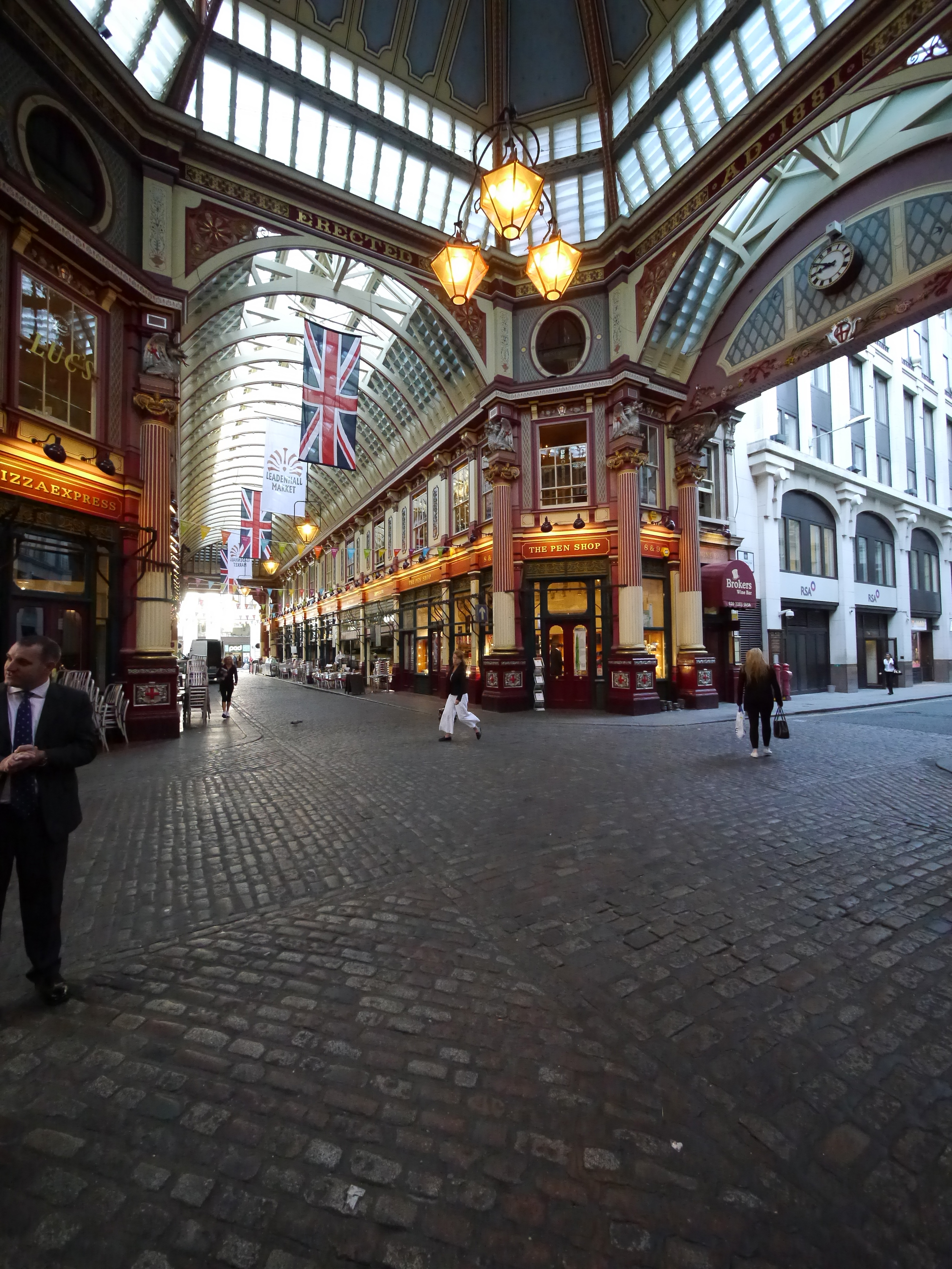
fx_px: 513
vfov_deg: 102.1
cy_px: 634
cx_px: 476
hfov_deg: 85.7
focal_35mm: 14
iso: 3200
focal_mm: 7
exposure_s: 1/250
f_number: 4
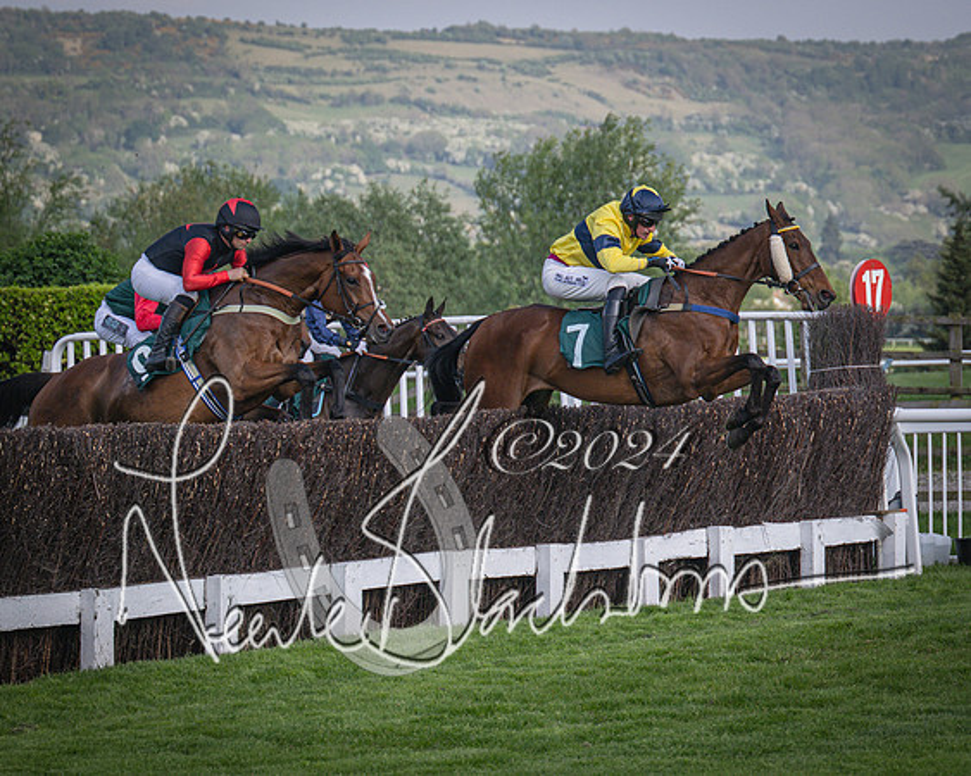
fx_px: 4973
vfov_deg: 8.9
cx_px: 580
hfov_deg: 11.1
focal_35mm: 173
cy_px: 391
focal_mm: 98
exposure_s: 1/2500
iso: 400
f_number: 4
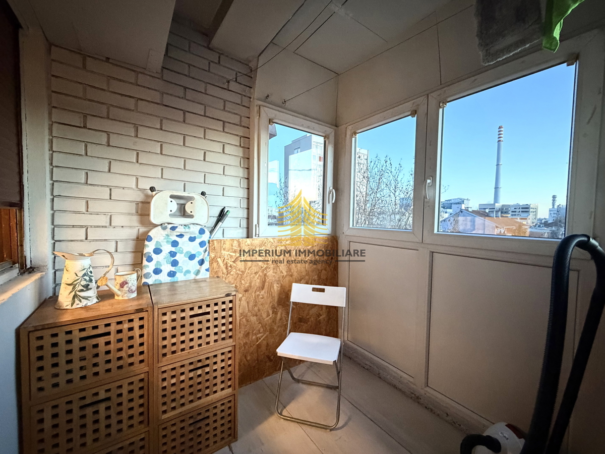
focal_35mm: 14
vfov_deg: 85.7
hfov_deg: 102.1
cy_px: 227
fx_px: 245
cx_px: 302
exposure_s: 1/25
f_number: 2.2
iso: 1250
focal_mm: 2.22
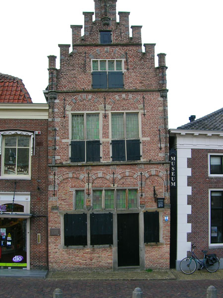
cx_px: 112
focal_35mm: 34
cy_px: 149
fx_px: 292
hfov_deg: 41.8
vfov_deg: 54.0
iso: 50
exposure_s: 1/42
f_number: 4.9
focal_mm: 5.7
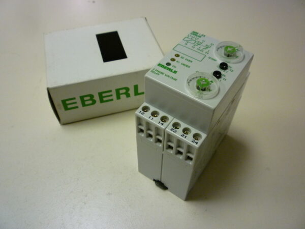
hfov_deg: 61.7
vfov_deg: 48.2
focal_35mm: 29
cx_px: 152
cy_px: 114
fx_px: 256
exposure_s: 1/30
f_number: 3.3
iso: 320
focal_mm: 5.2
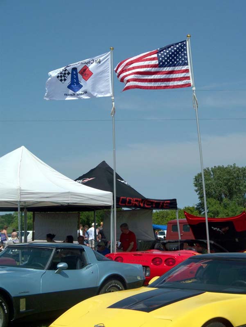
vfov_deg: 24.4
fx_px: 757
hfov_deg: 18.5
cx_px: 123
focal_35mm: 80
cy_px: 164
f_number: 5.6
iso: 64
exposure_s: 1/800
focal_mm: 16.86
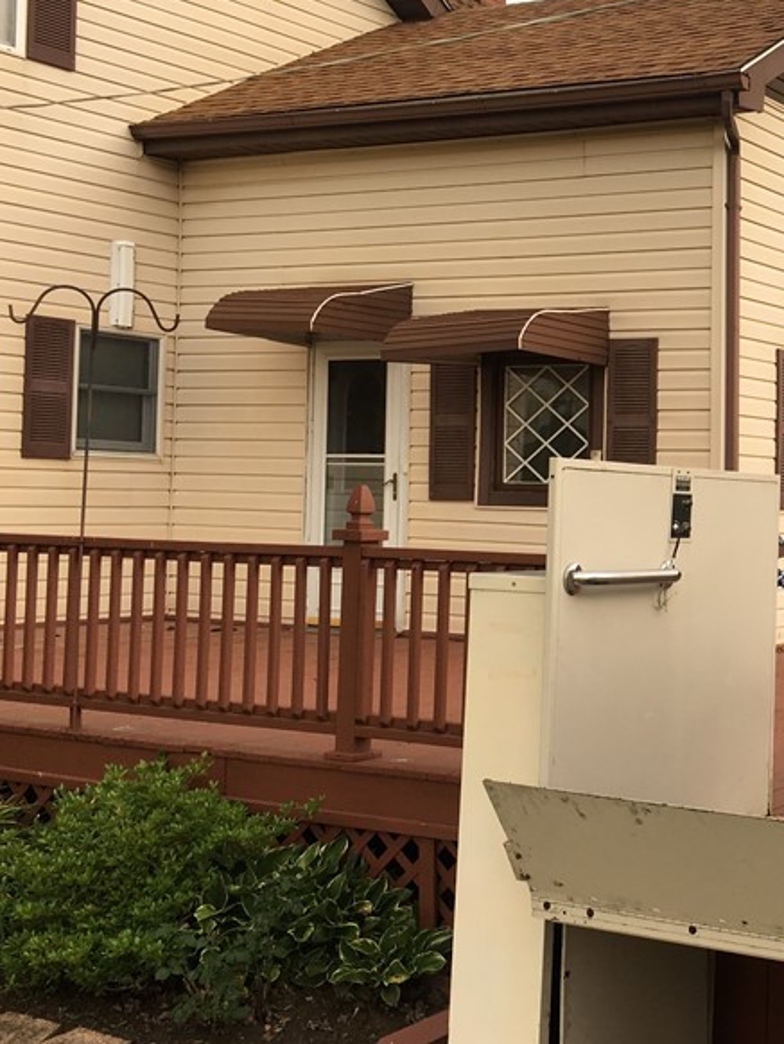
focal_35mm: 51
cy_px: 470
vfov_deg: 37.4
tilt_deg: +2.2
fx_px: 1539
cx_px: 832
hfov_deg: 26.6
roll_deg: -1.4
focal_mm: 4.15
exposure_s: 1/120
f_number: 2.2
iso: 25
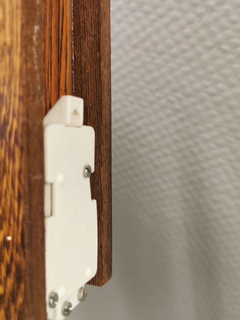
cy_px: 132
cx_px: 109
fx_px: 305
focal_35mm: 33
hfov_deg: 42.9
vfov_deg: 55.0
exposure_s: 1/50
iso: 250
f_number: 1.6
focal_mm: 5.56
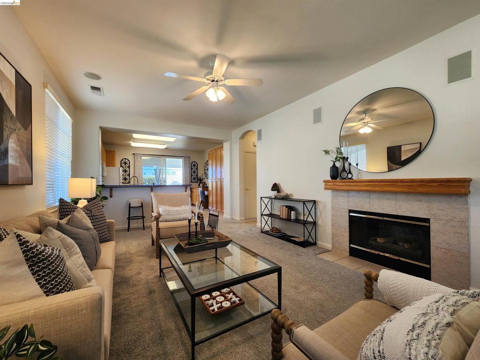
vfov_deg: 89.9
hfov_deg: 106.2
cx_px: 240
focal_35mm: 13
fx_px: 180
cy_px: 180
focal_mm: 2.2
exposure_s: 1/60
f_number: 2.2
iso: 100
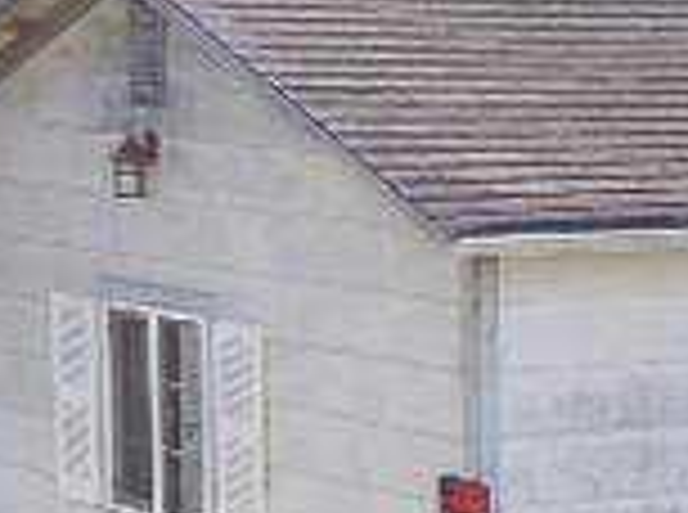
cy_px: 684
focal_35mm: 193
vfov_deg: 7.6
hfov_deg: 9.9
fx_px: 3827
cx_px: 1097
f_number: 3.8
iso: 125
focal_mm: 8.2
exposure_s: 1/125
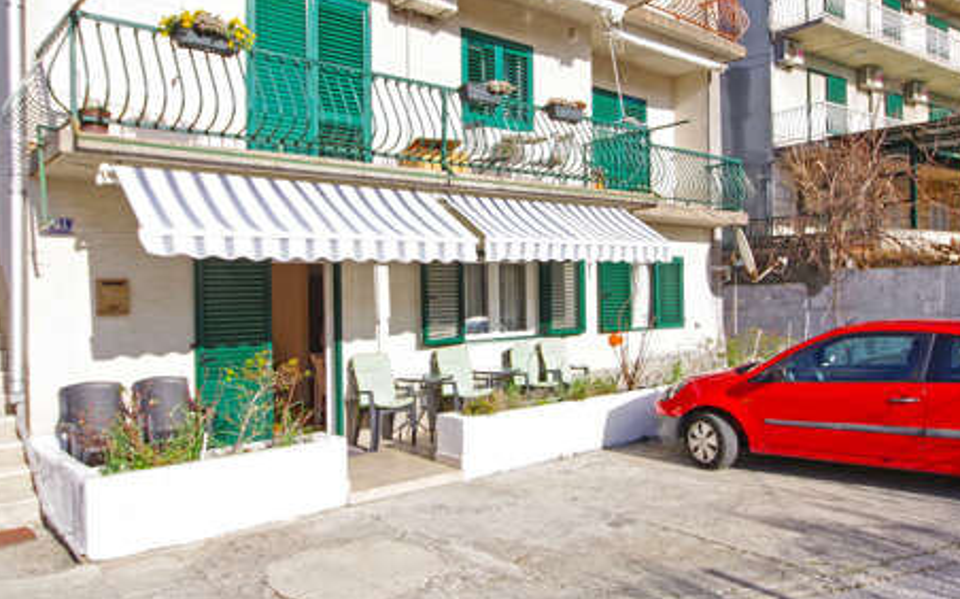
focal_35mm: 26
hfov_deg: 70.4
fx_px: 680
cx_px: 493
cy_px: 232
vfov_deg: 47.2
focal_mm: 10
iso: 400
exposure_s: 1/500
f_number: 9
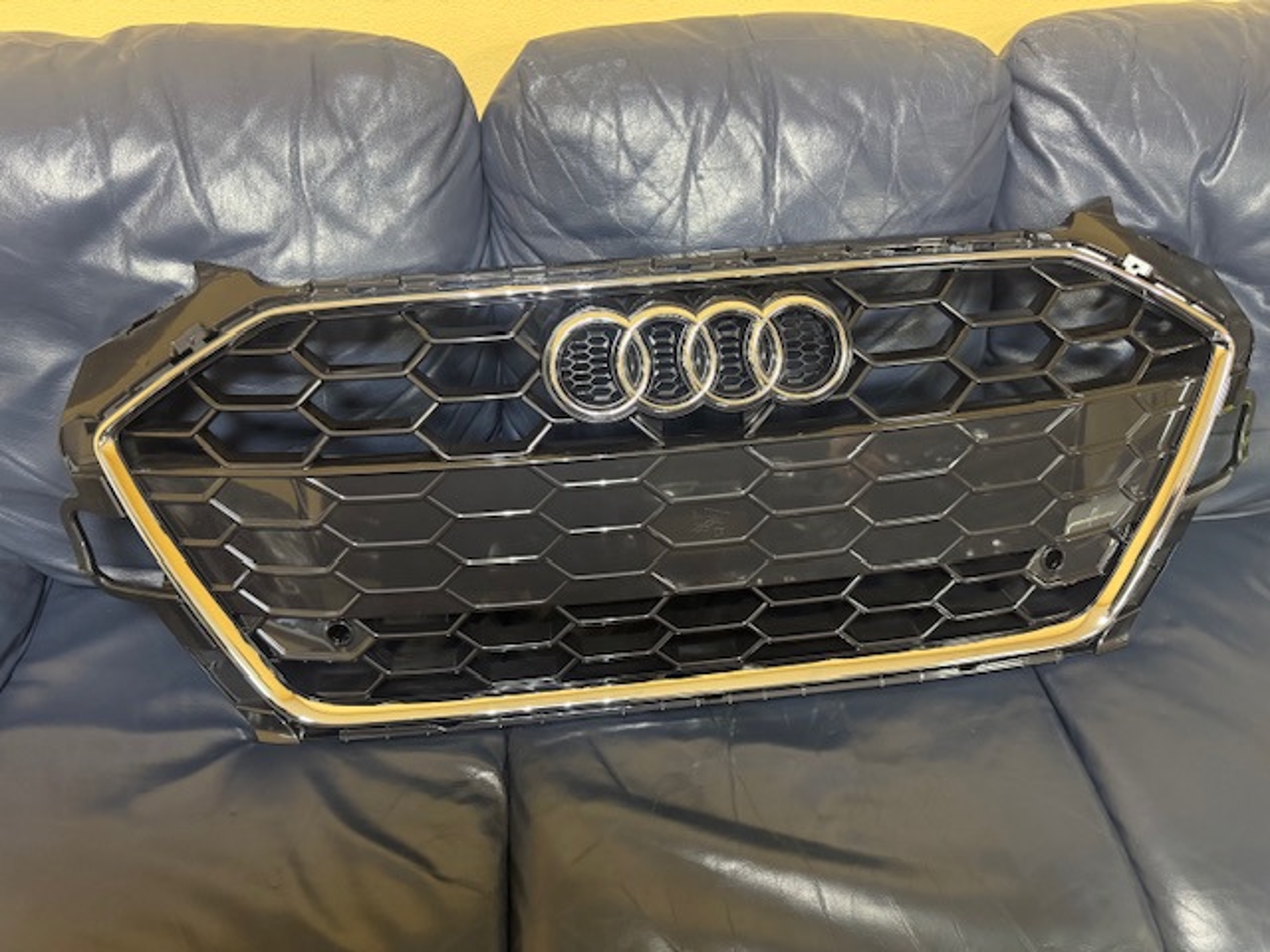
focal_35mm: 24
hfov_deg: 71.6
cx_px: 635
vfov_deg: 56.8
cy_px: 476
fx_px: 881
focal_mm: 6.76
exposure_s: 1/50
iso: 640
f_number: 1.78
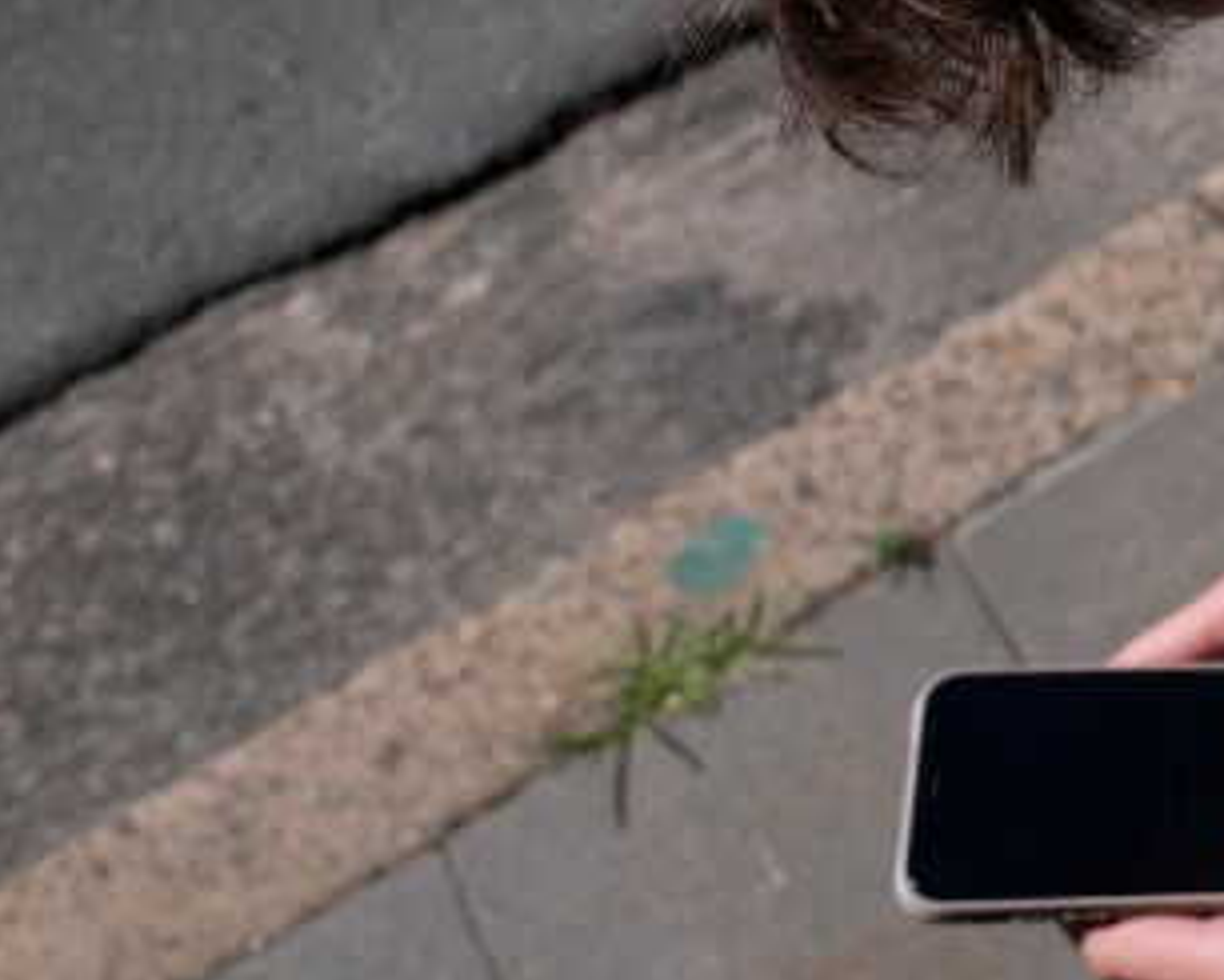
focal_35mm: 81
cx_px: 1796
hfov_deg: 20.4
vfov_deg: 18.6
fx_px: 2935
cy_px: 54
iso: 500
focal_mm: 24
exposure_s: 1/2500
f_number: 7.1
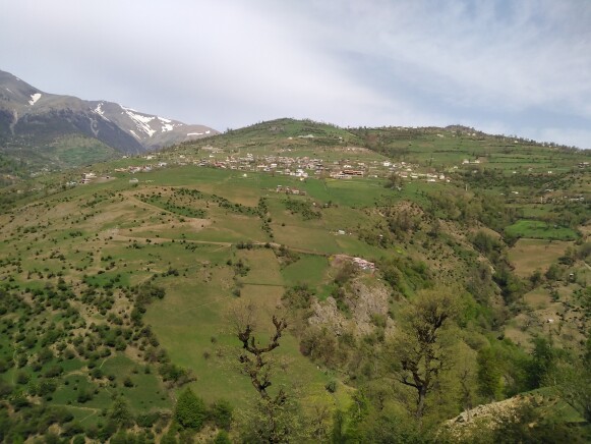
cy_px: 222
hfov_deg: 67.3
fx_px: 444
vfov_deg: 53.1
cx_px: 296
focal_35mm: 26
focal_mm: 3.59
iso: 101
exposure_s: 1/2085
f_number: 1.8
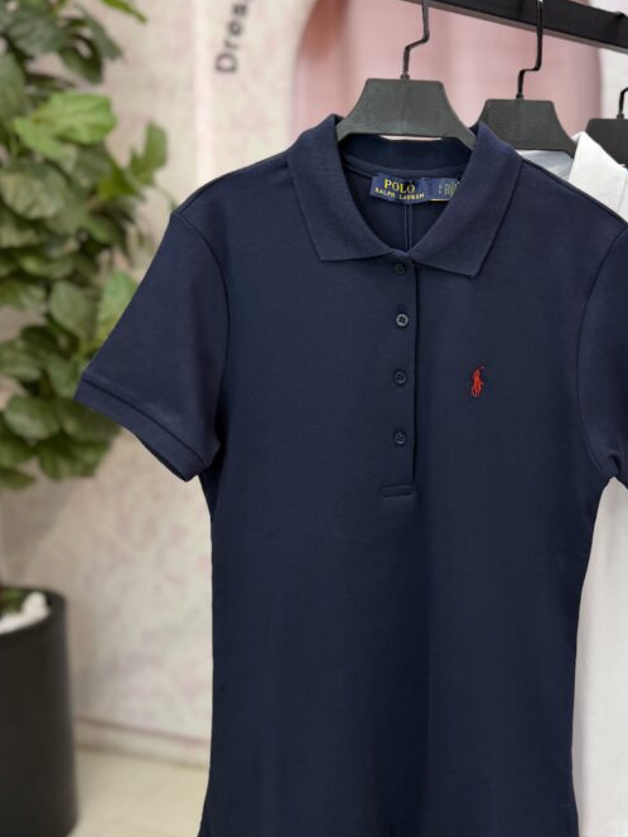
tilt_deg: -7.4
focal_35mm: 37
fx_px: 895
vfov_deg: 50.1
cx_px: 475
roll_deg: +0.0
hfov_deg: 37.7
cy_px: 401
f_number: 1.78
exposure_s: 1/186
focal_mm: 6.76
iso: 64
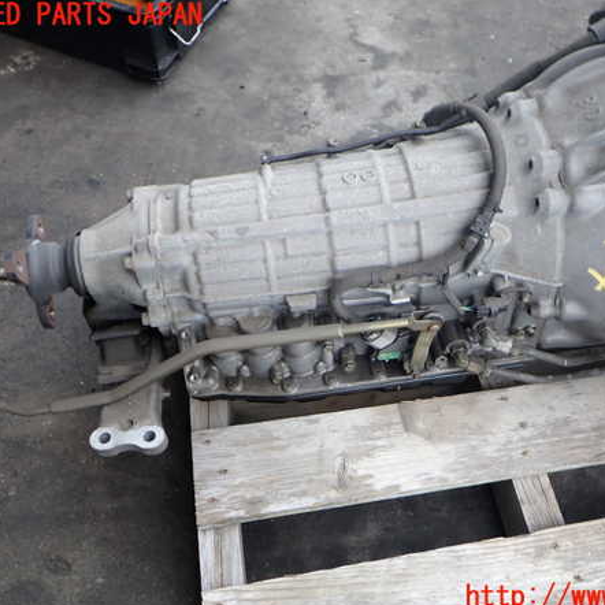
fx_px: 712
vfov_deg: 46.0
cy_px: 307
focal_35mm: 36
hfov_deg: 45.8
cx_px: 364
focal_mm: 5.4
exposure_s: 1/200
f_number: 2.3
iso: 100
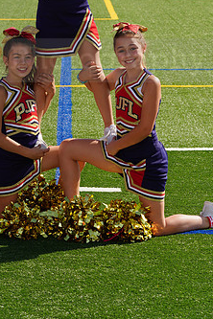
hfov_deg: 7.9
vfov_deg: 11.8
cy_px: 52
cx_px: 81
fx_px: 1544
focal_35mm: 174
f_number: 10
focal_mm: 100
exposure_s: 1/250
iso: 100
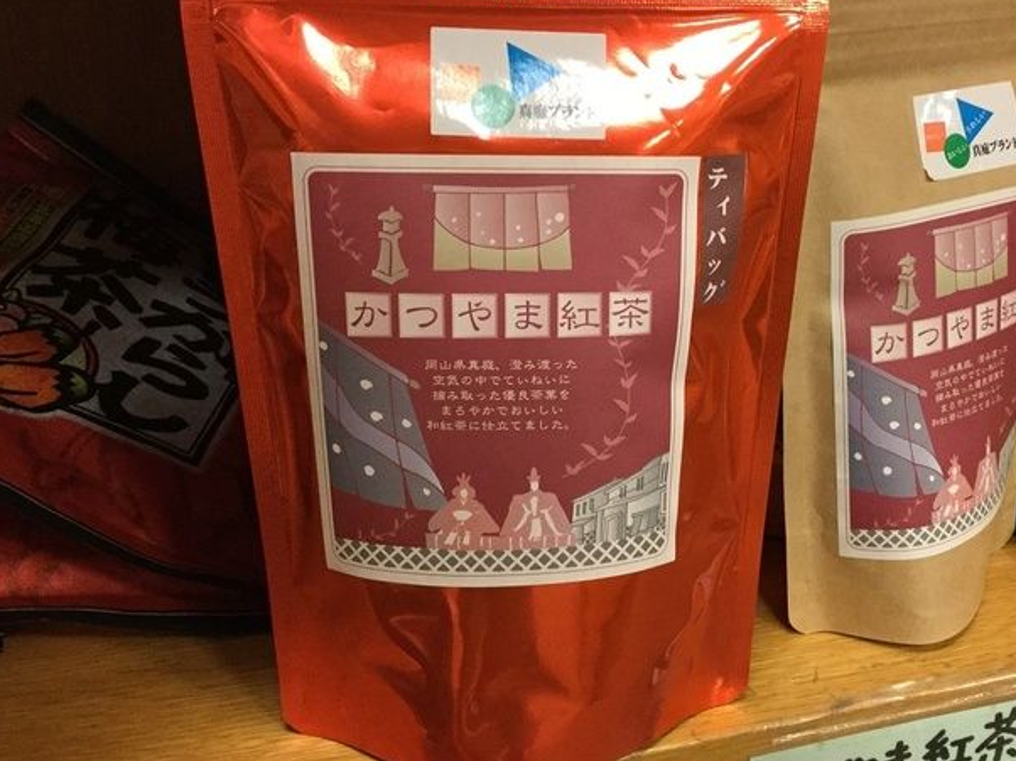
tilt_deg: -24.7
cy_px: 362
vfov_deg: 34.3
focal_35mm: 42
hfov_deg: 44.5
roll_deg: -2.9
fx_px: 1232
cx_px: 615
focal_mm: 3.3
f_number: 2.4
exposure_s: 1/30
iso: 160
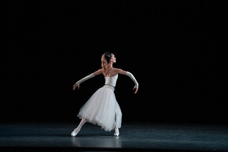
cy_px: 76
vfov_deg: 6.9
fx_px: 1267
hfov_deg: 10.3
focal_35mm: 200
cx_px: 114
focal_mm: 200
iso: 16000
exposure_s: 1/400
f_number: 5.6
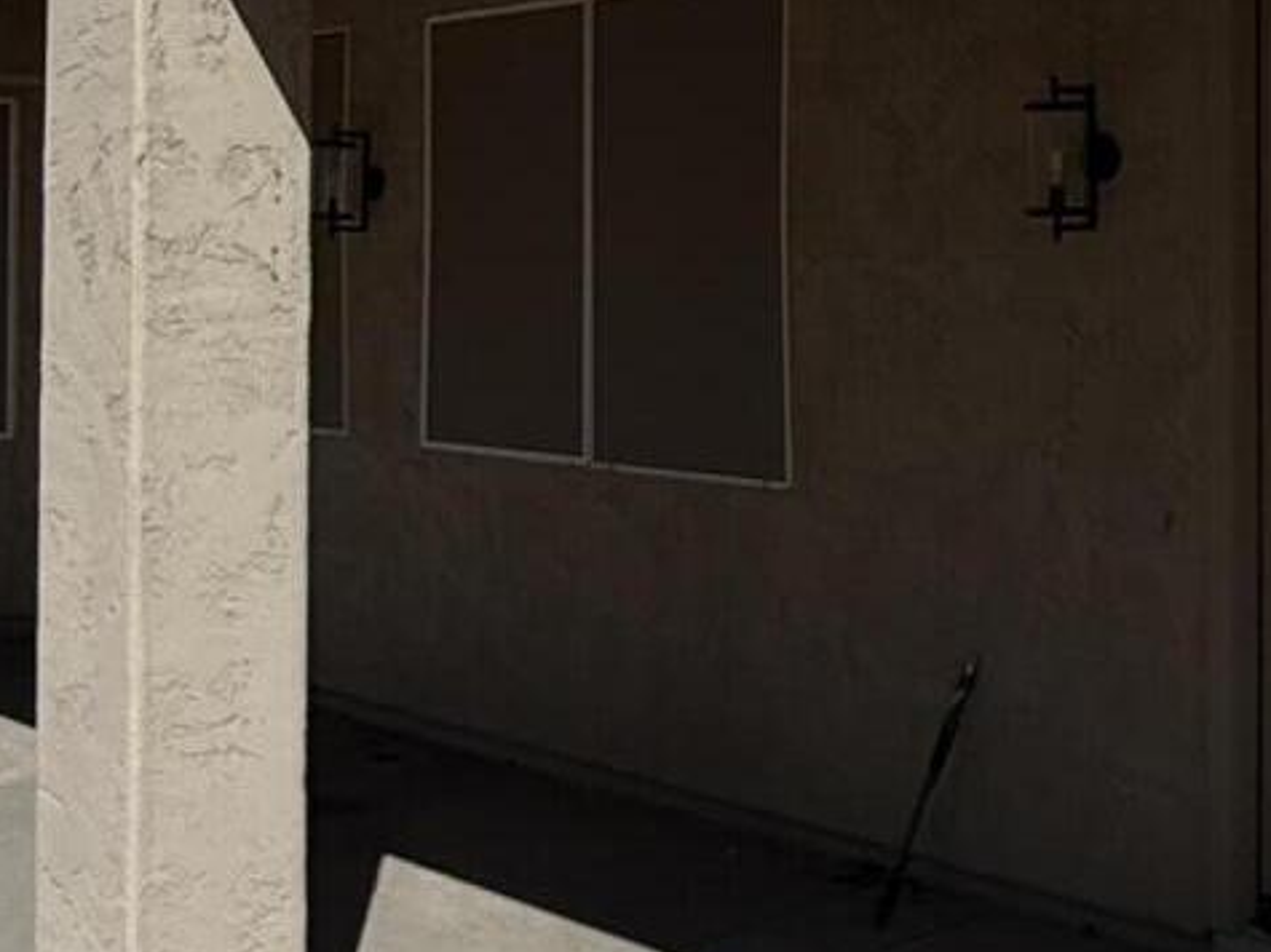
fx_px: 2166
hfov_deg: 32.7
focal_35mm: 59
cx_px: 720
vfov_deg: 24.5
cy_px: 206
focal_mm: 2.22
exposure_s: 1/5155
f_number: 2.2
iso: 50
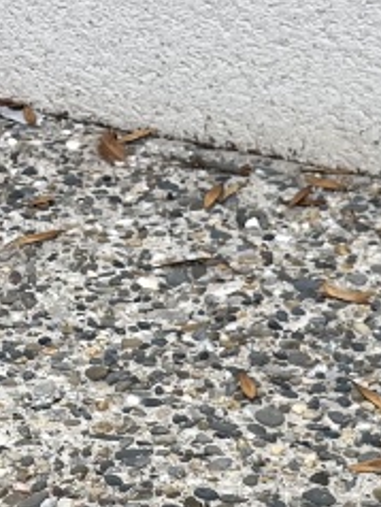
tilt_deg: -39.8
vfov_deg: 13.7
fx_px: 1919
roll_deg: +0.6
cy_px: 873
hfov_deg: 11.1
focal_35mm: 131
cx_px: 502
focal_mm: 5.1
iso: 50
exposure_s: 1/1890
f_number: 1.6
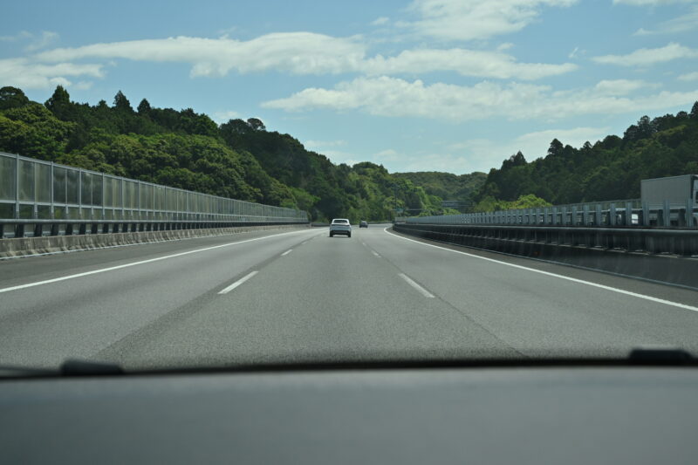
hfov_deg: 39.6
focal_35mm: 50
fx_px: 969
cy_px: 232
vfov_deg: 27.0
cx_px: 349
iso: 320
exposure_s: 1/1600
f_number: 8
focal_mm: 50
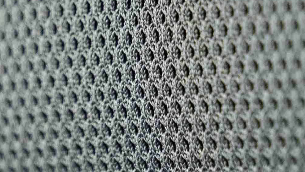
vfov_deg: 2.5
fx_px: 3867
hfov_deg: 4.5
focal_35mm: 478
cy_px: -92
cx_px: -6
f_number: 4
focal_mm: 65
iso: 800
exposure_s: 1/125
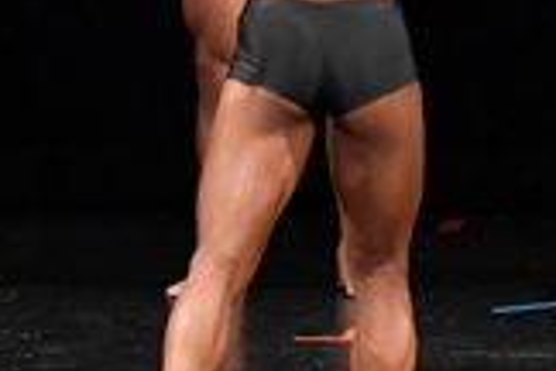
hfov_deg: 2.6
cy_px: 34
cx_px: 142
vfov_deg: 1.7
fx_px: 12385
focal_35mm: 802
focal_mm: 112
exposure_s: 1/400
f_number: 5.6
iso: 3200
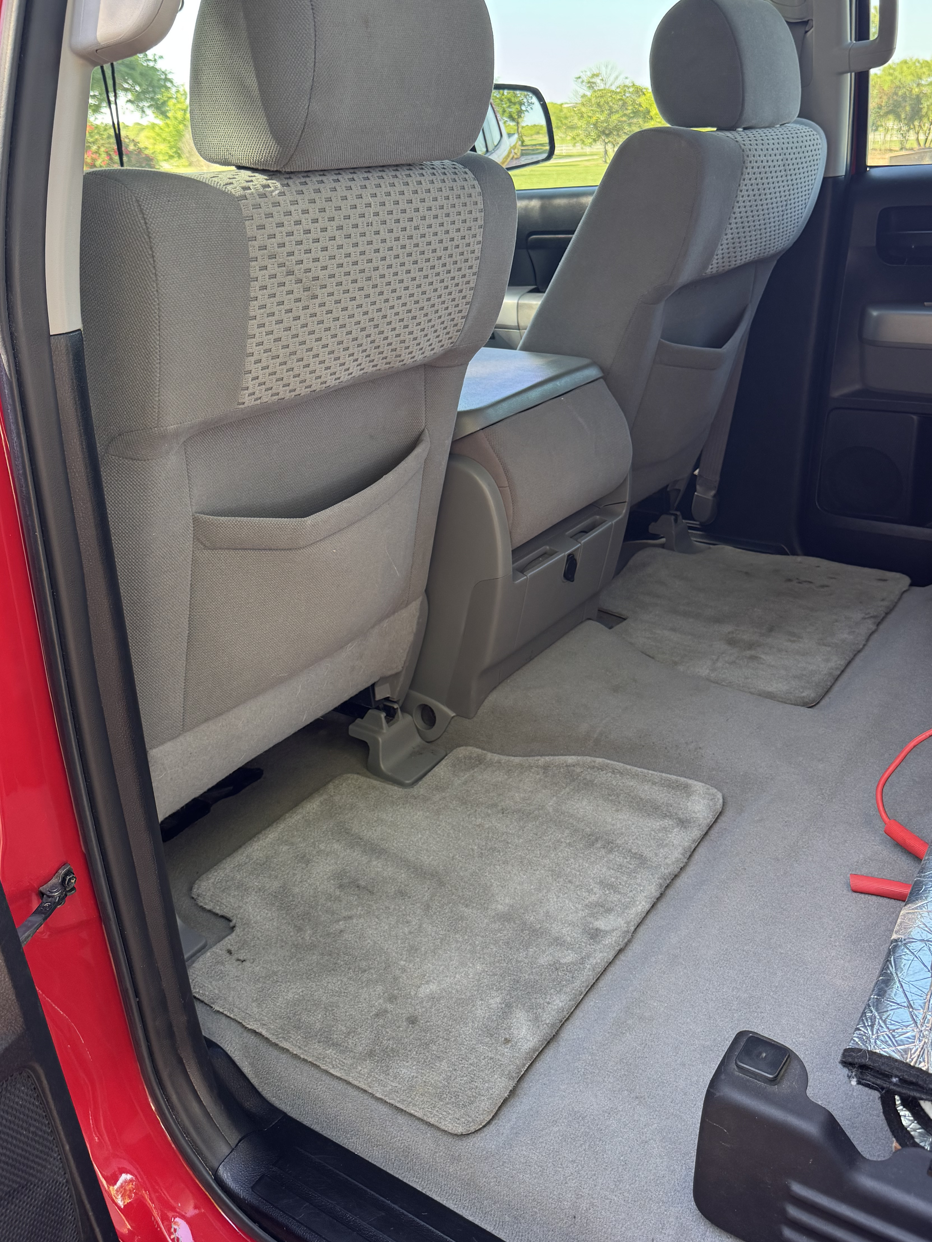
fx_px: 1113
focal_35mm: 31
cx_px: 477
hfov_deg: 45.4
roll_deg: +3.3
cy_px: 554
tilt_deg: -21.7
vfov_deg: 58.2
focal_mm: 6.76
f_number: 1.78
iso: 160
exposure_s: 1/121
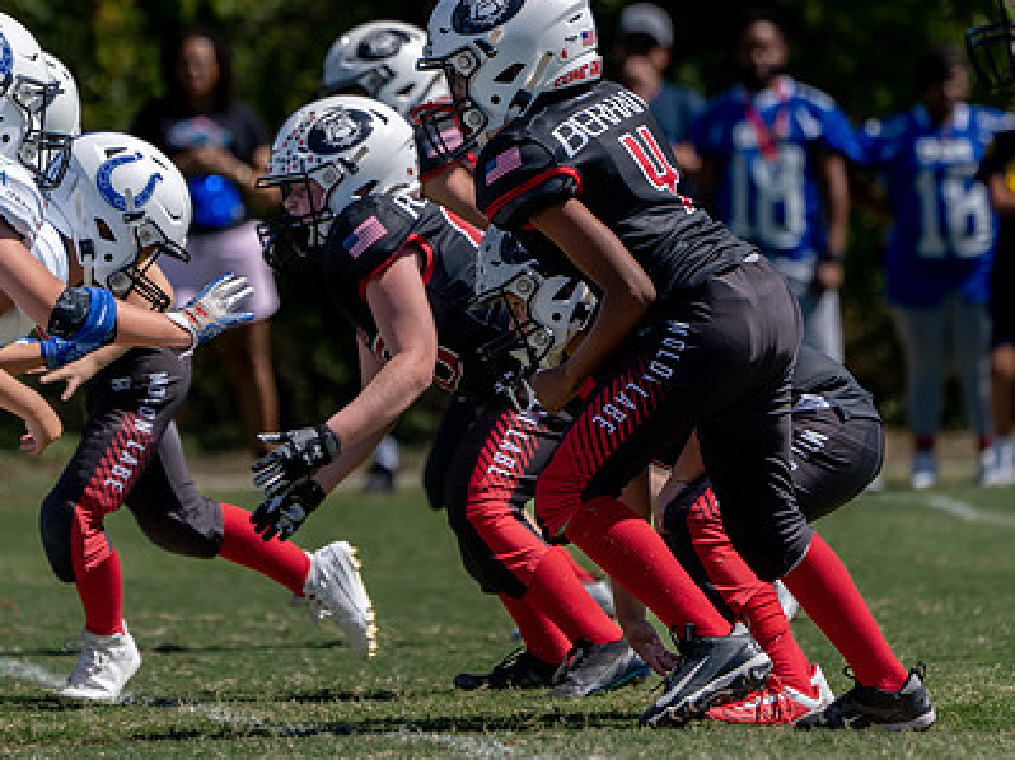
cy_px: 300
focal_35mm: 493
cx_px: 485
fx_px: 14451
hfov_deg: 4.0
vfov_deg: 3.0
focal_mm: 300
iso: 250
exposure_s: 1/1600
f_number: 5.6
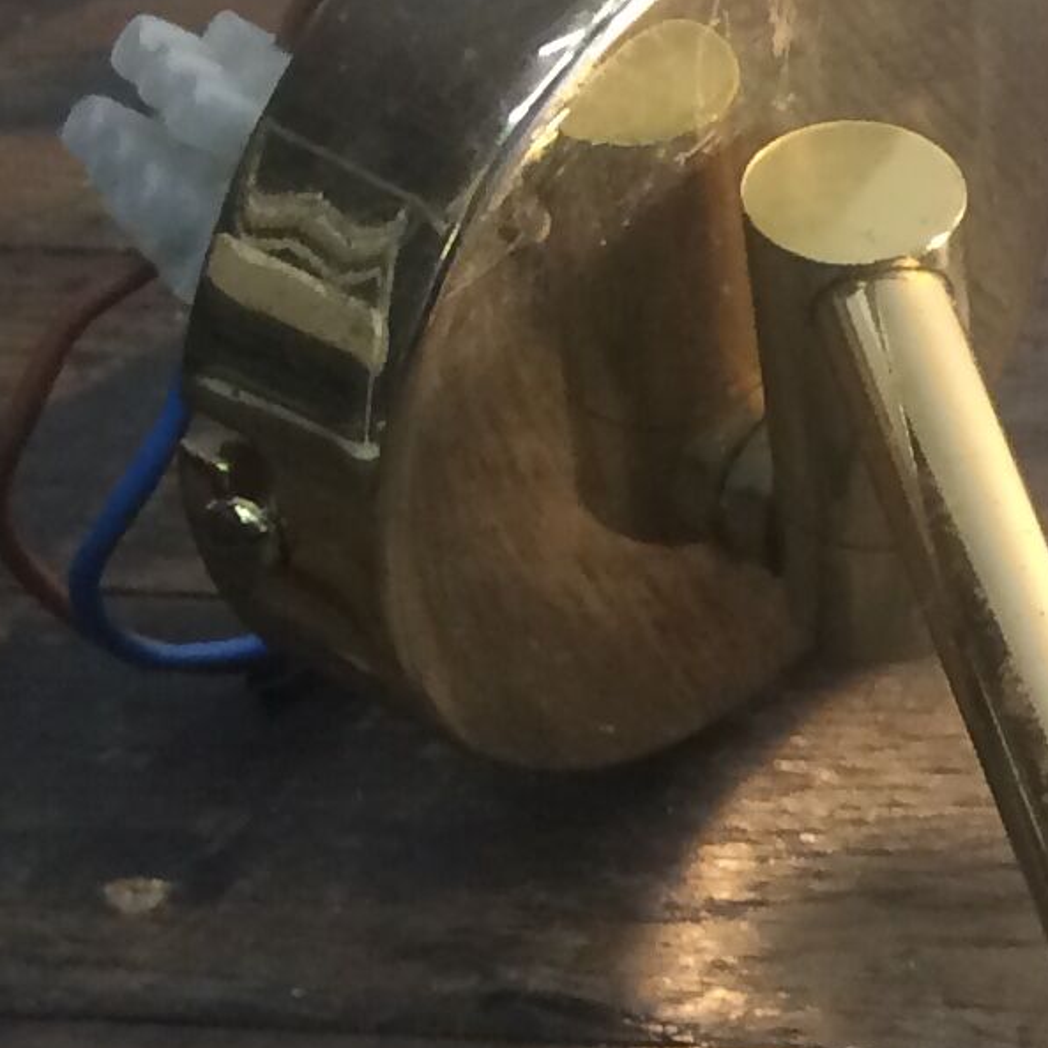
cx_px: 2303
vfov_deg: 12.3
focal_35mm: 141
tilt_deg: -39.7
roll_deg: +4.4
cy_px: 942
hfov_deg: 10.9
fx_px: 4830
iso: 50
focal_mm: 4.15
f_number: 2.2
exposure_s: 1/33
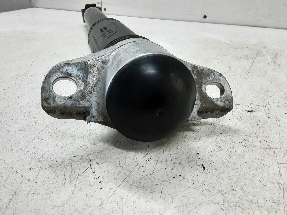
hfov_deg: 59.8
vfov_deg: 46.8
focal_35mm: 30
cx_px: 129
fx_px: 249
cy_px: 113
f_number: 1.9
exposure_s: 1/50
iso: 100
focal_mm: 2.91
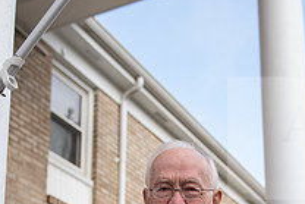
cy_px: 255
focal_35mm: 78
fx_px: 661
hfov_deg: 25.9
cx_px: 183
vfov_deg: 16.7
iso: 125
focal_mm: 28
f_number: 3.2
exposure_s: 1/400
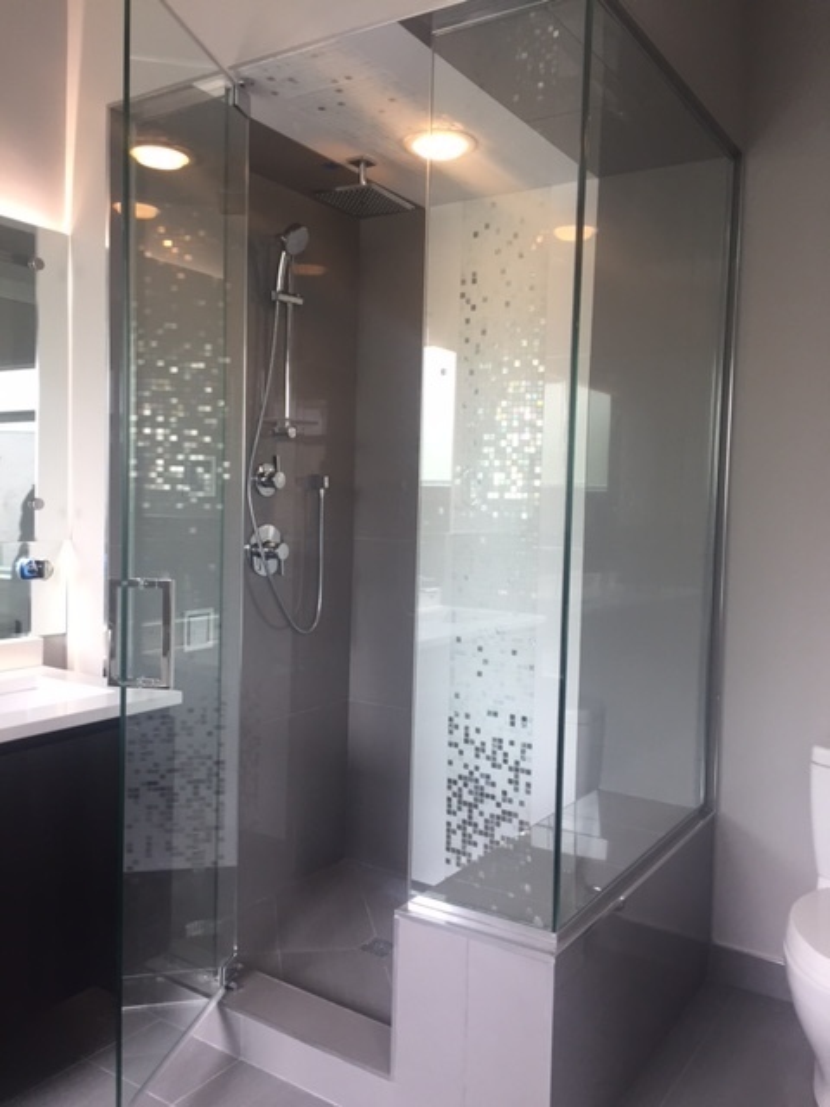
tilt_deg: -3.8
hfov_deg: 48.2
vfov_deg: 61.7
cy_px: 554
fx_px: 927
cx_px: 415
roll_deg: -2.4
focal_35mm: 29
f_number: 2.2
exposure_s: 1/30
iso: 64
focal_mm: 4.15
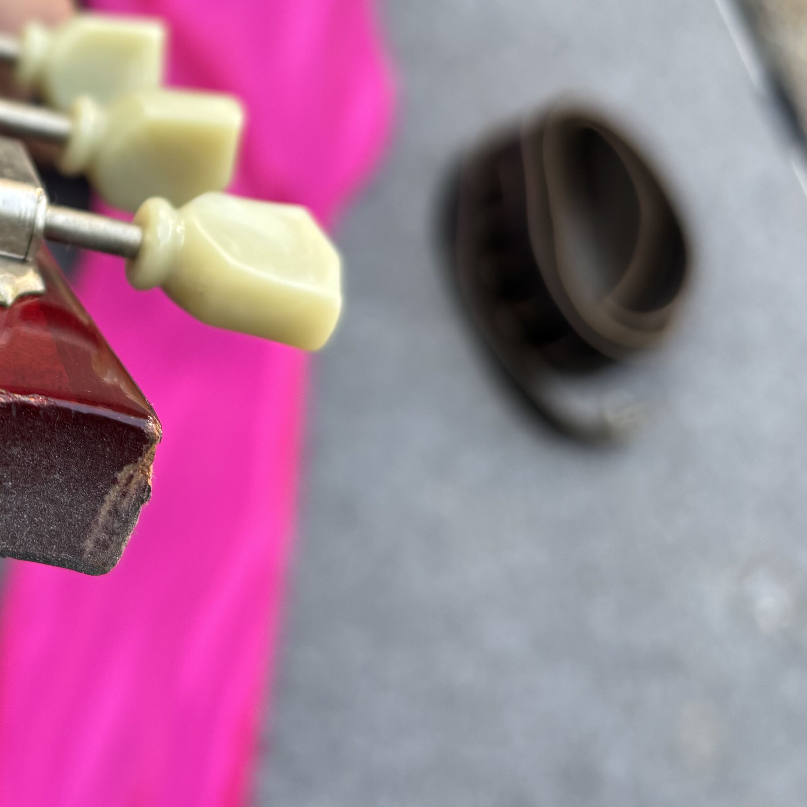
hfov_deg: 27.0
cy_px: 196
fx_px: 1530
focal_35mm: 58
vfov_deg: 29.1
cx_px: -96
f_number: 1.6
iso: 32
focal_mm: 5.96
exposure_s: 1/121
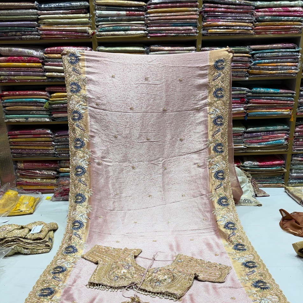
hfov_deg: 52.5
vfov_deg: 51.5
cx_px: 153
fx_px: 307
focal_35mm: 31
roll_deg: +1.5
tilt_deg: -18.5
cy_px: 204
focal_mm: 5.96
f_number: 1.6
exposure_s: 1/100
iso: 32
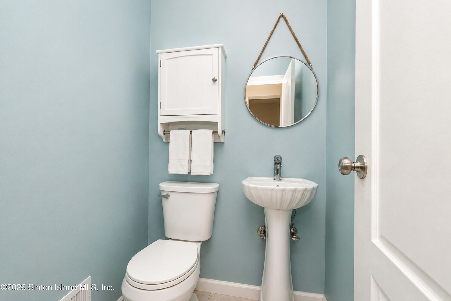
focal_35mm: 15
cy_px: 150
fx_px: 188
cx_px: 226
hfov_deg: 100.4
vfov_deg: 77.3
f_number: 8
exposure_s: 1/60
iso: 1250
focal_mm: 10
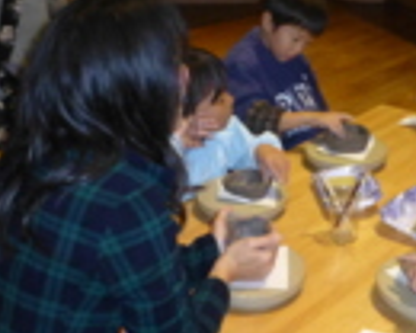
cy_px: 77
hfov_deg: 30.0
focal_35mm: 63
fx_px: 776
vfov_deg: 23.9
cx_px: 198
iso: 800
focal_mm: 4.3
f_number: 3.3
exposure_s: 1/60
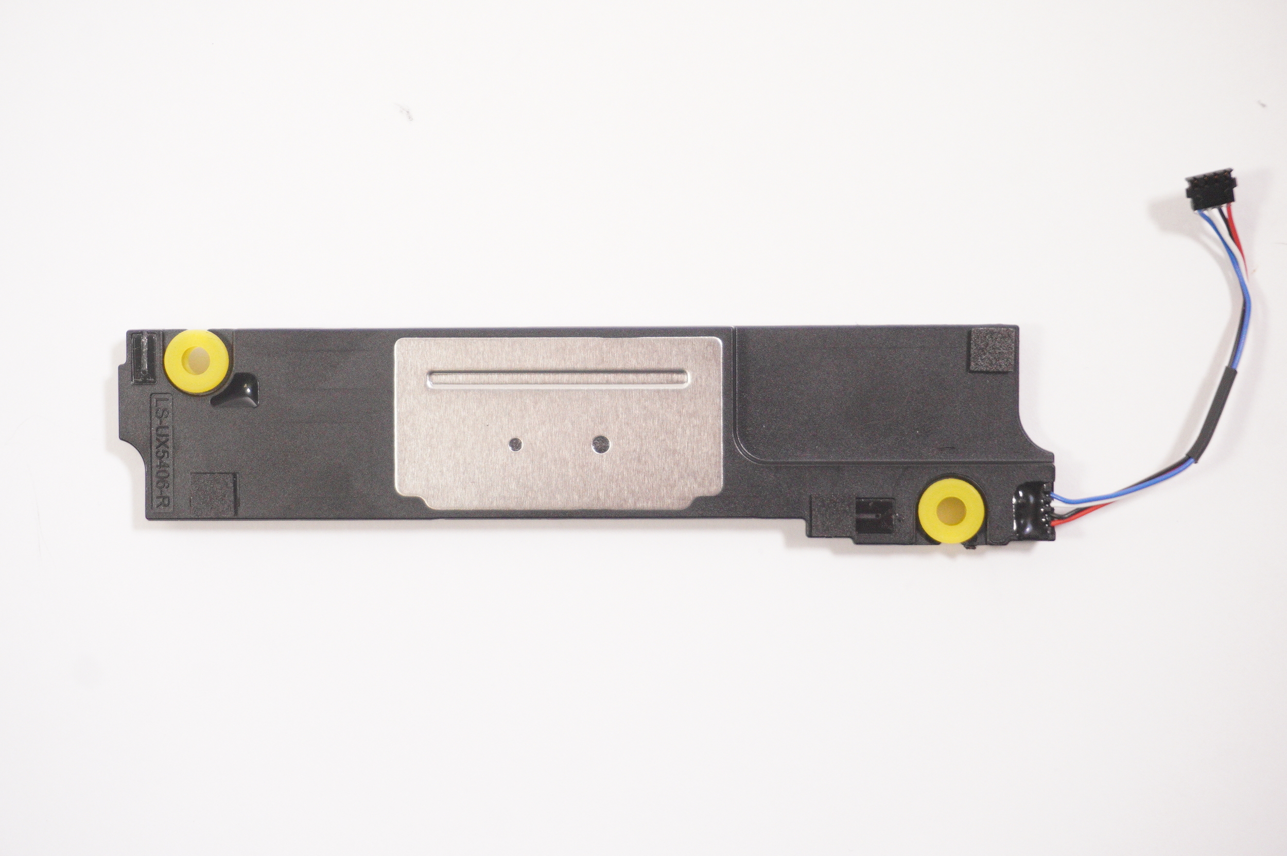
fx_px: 2572
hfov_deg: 28.1
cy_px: 428
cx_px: 644
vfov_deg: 18.9
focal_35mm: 72
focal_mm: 48
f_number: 5.6
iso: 3200
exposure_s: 1/250
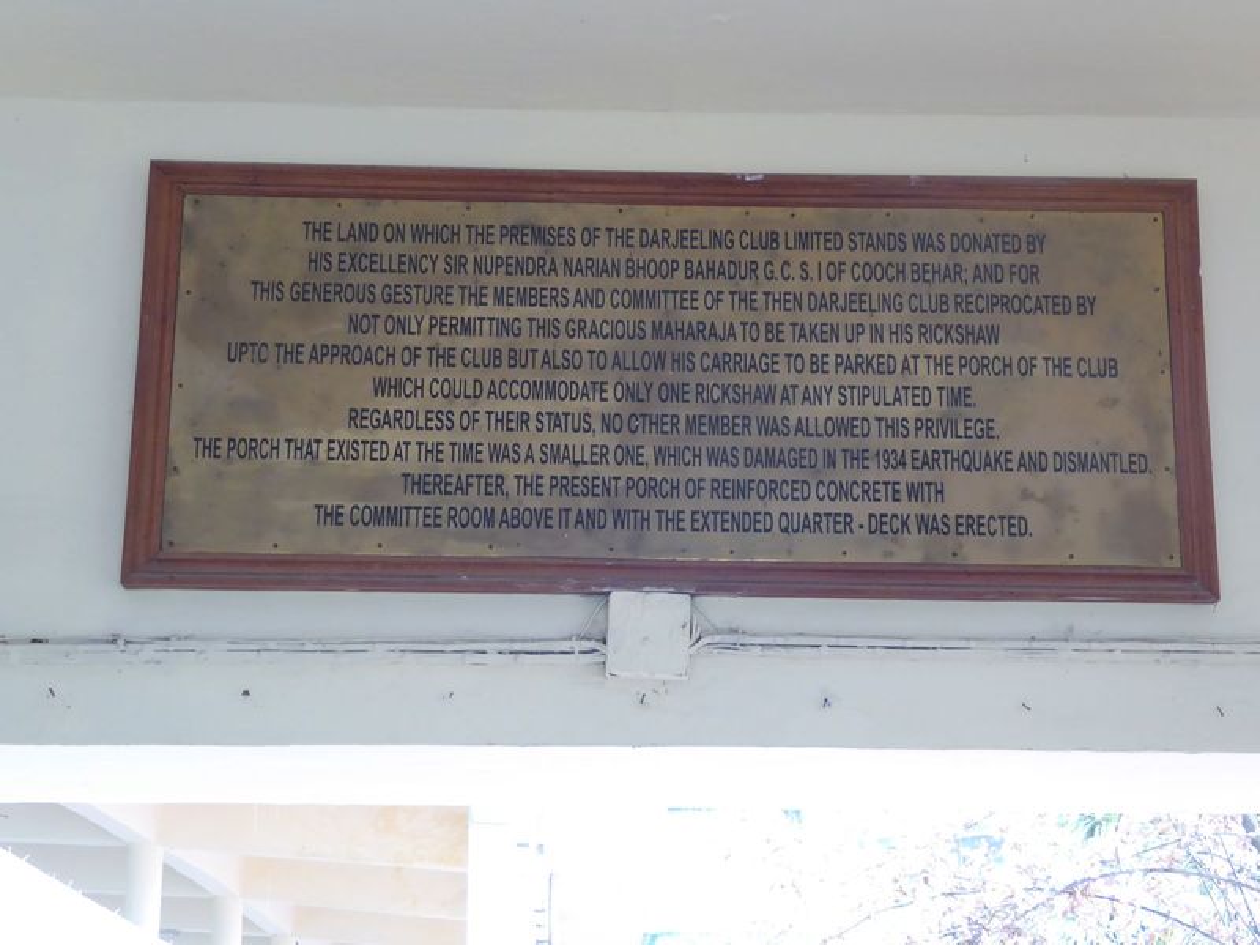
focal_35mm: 69
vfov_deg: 21.3
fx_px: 2512
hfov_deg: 28.2
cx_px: 630
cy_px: 472
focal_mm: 11.7
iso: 400
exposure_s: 1/40
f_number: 4.4
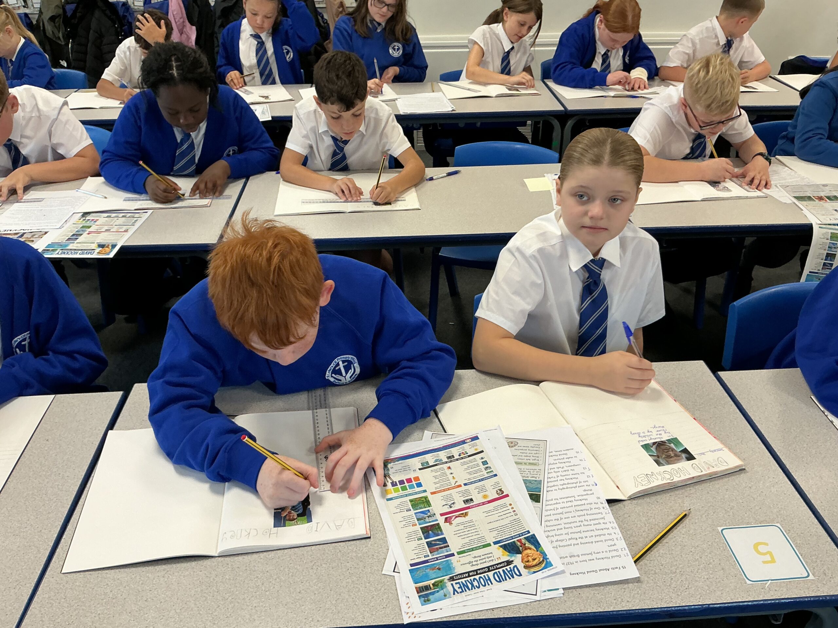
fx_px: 702
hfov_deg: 61.7
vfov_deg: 48.2
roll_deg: +0.8
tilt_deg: -31.0
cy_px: 314
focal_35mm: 29
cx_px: 419
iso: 64
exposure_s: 1/60
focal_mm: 3
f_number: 1.8
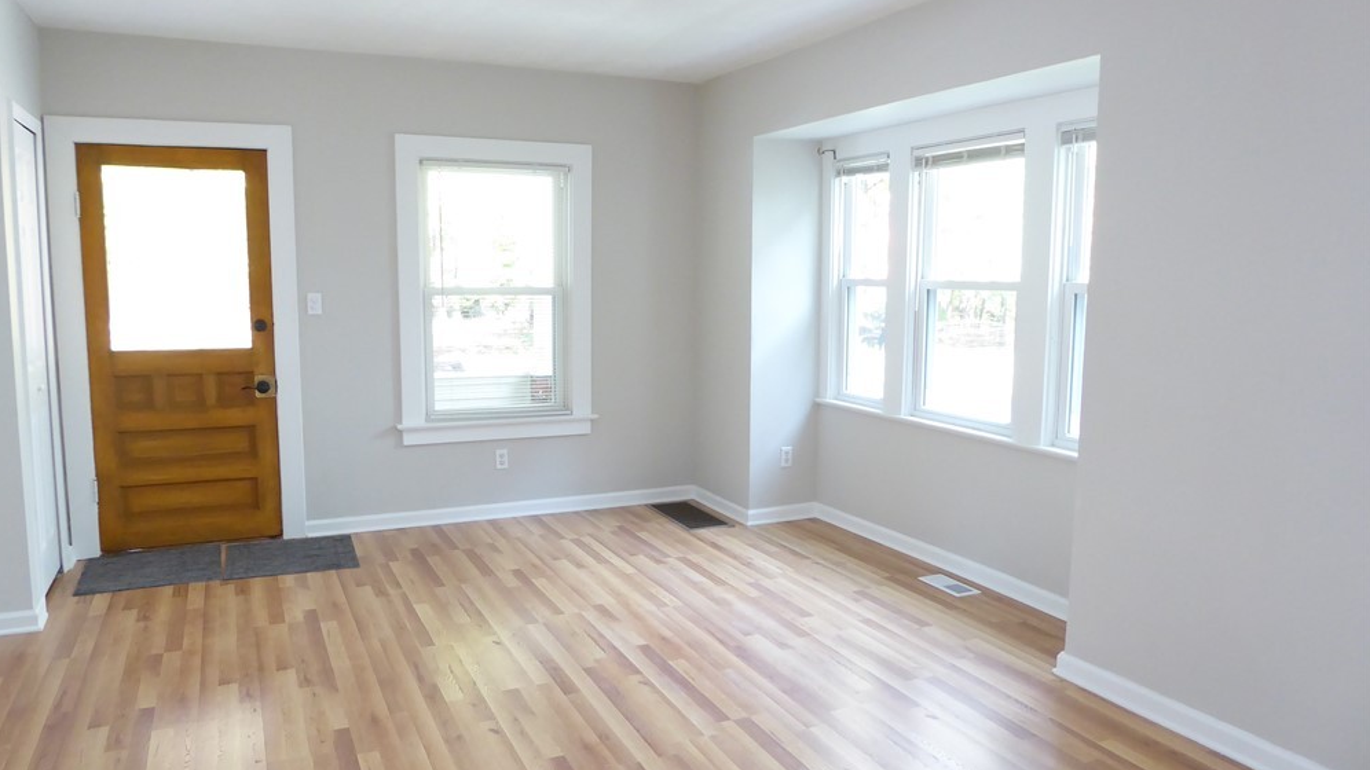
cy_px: 400
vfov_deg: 41.5
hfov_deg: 67.9
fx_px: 1017
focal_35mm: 28
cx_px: 668
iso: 400
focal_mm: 4.3
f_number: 3.3
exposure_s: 1/40
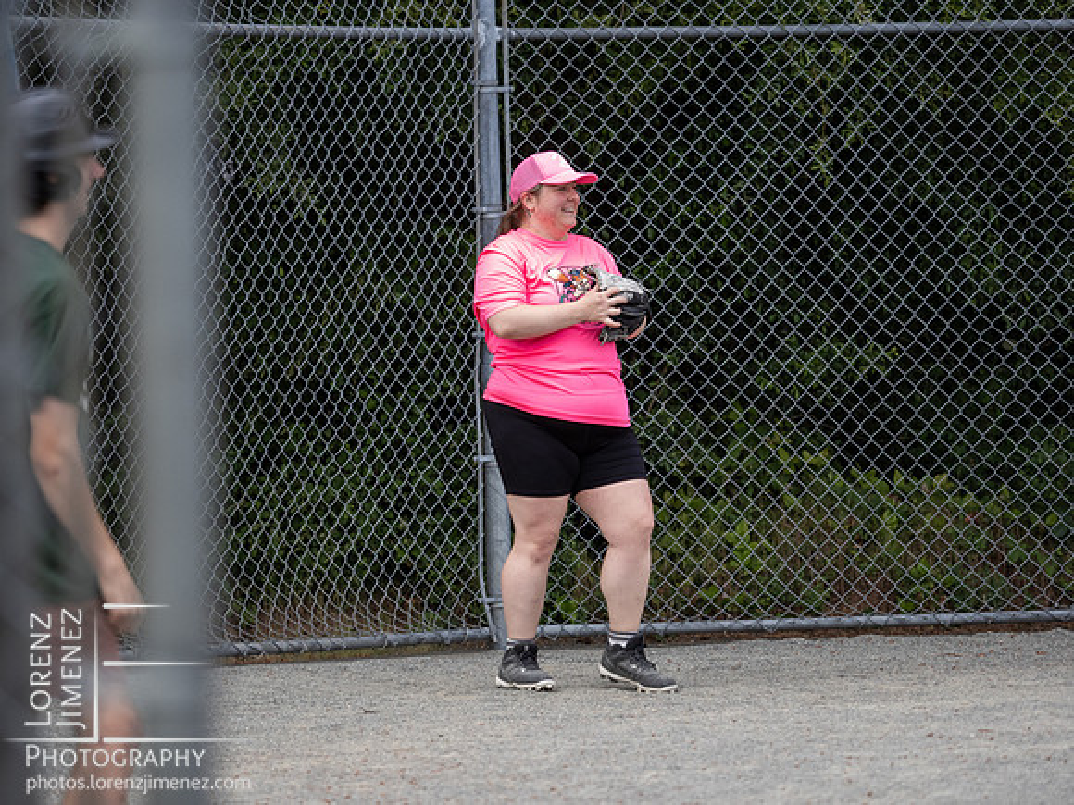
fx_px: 9308
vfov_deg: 5.0
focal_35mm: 300
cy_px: 402
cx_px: 537
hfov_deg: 6.6
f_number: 2.8
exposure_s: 1/1600
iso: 640
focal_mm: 150
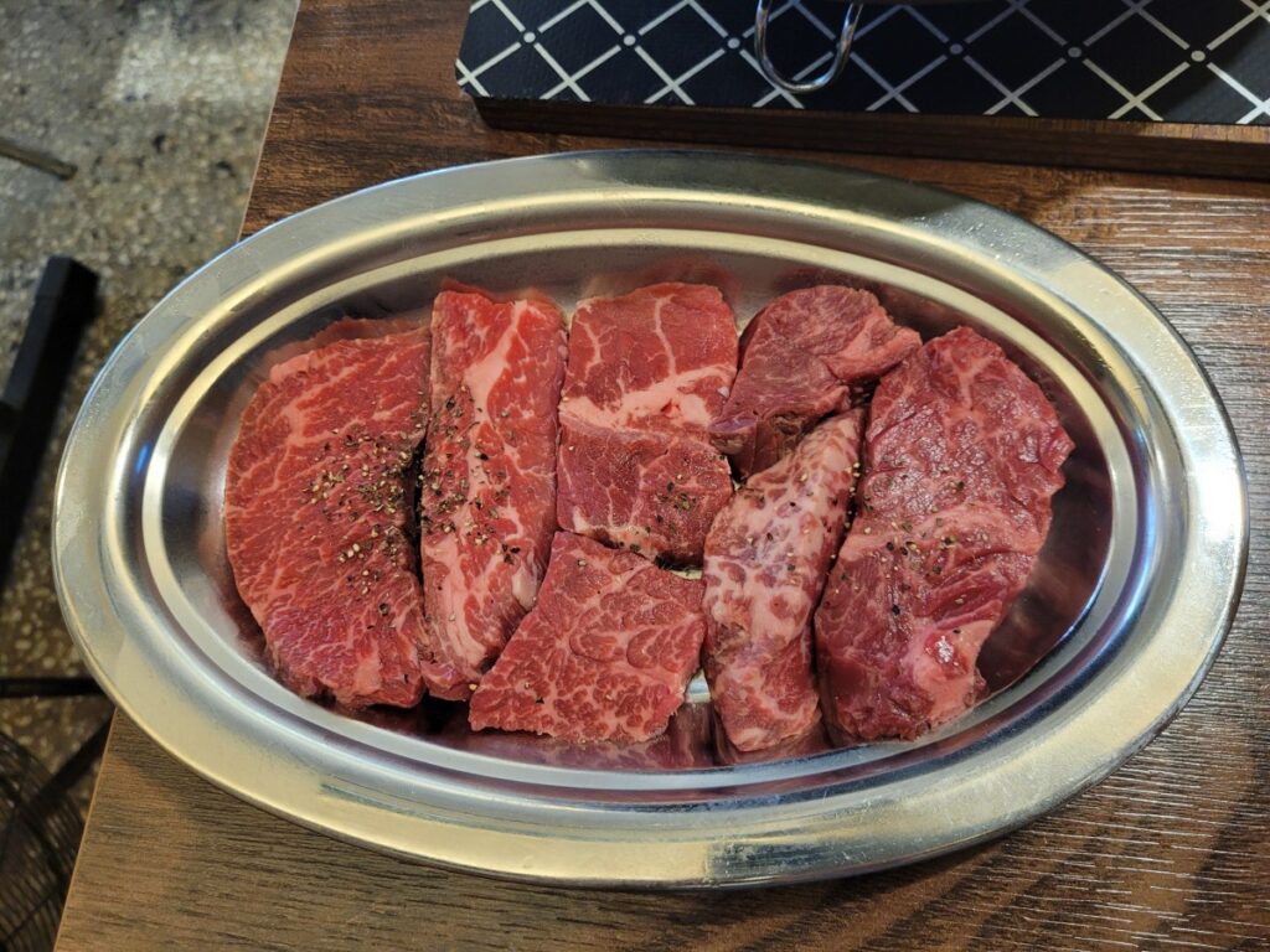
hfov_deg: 67.3
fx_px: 954
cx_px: 635
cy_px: 476
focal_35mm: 26
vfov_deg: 53.1
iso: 250
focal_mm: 5.4
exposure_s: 1/60
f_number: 1.8
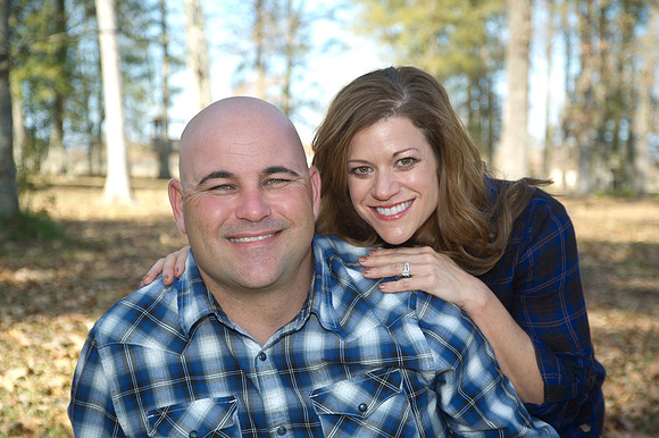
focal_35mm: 65
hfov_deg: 31.0
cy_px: 219
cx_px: 330
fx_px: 1189
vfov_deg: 20.9
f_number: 5
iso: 100
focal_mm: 65
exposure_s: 1/160
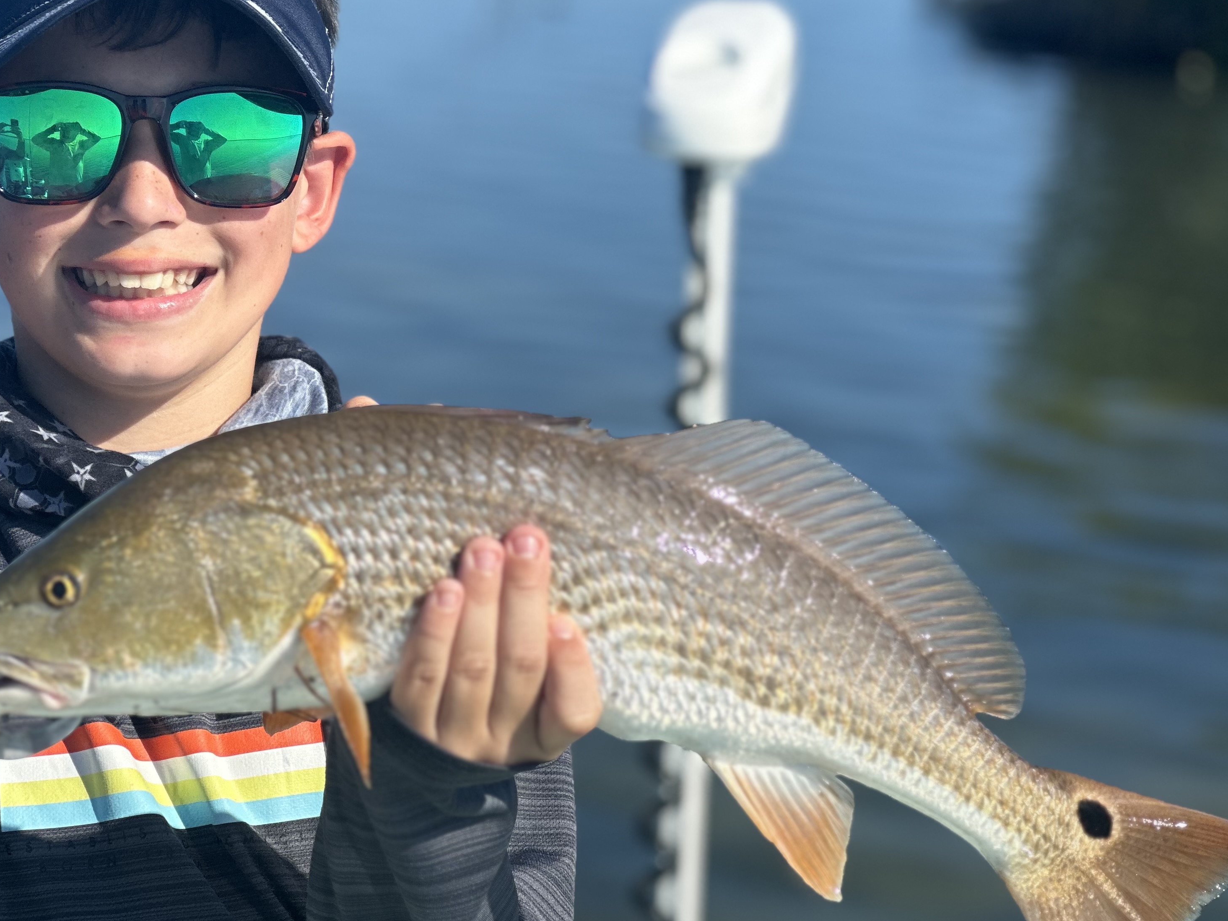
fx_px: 3760
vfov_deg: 14.0
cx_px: 457
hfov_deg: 18.5
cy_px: 362
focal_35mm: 106
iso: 32
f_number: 2.8
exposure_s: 1/645
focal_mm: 9
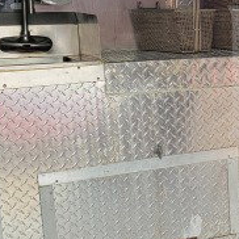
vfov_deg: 18.3
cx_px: 344
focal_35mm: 95
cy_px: 110
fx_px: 742
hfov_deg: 16.8
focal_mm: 6.7
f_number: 1.8
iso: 80
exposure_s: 1/120
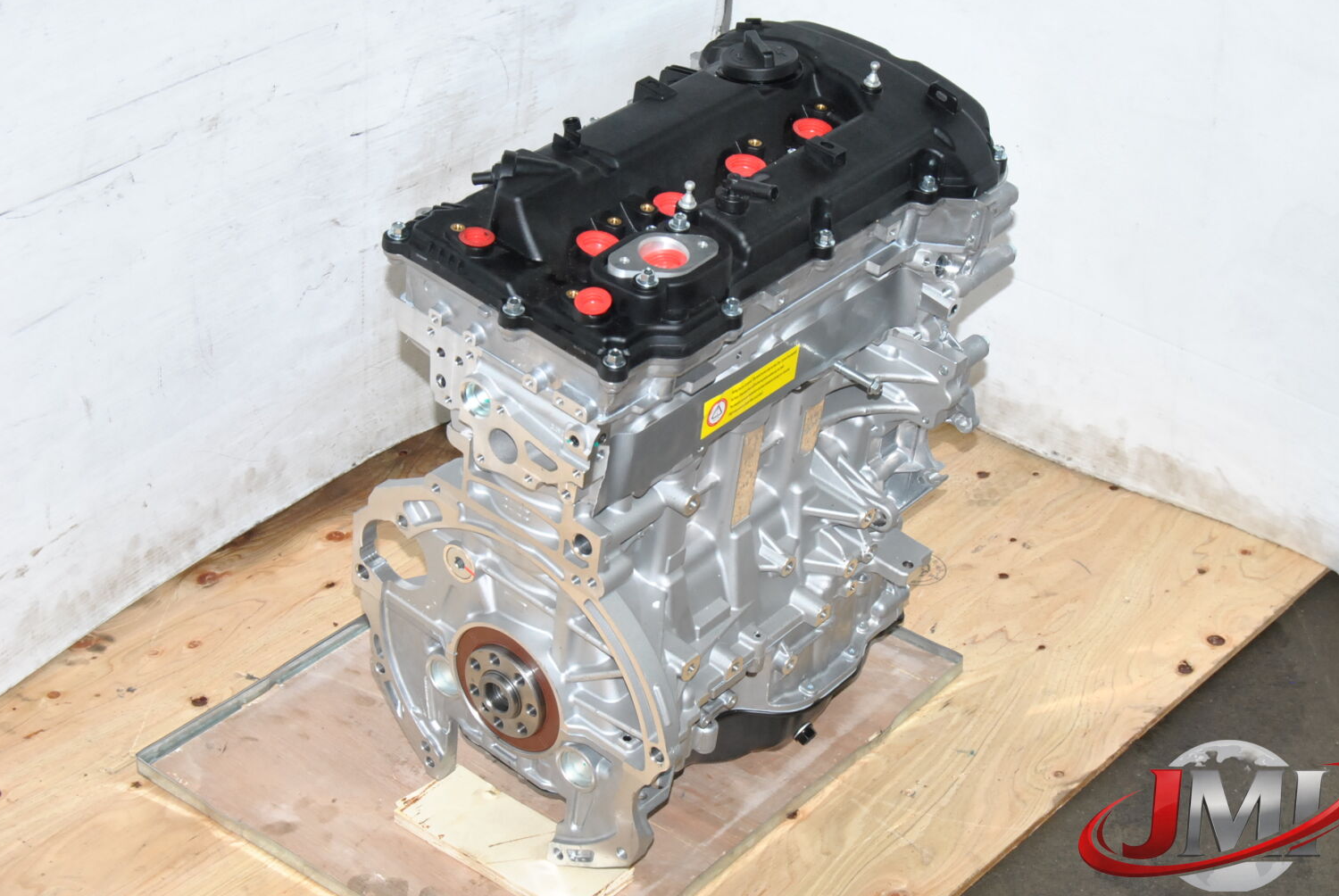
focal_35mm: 64
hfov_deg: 31.4
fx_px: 2383
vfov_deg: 21.3
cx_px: 700
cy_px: 446
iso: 800
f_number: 11
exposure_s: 1/200
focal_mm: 40
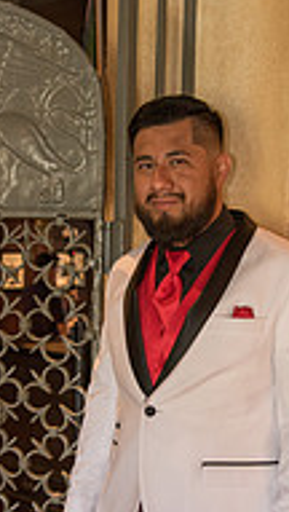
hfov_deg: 17.5
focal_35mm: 69
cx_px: 158
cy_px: 346
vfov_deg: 30.3
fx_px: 936
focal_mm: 28
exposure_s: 1/125
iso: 1250
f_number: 2.8
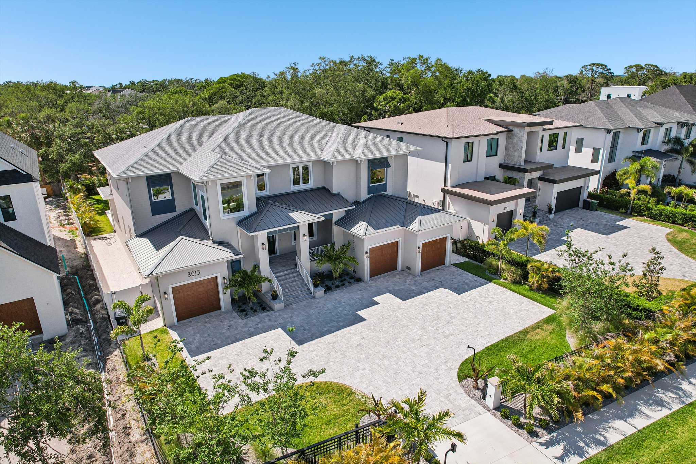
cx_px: 348
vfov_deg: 57.2
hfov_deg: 78.6
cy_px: 232
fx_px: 425
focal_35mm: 22
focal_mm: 8.4
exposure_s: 1/2000
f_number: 2.8
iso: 110
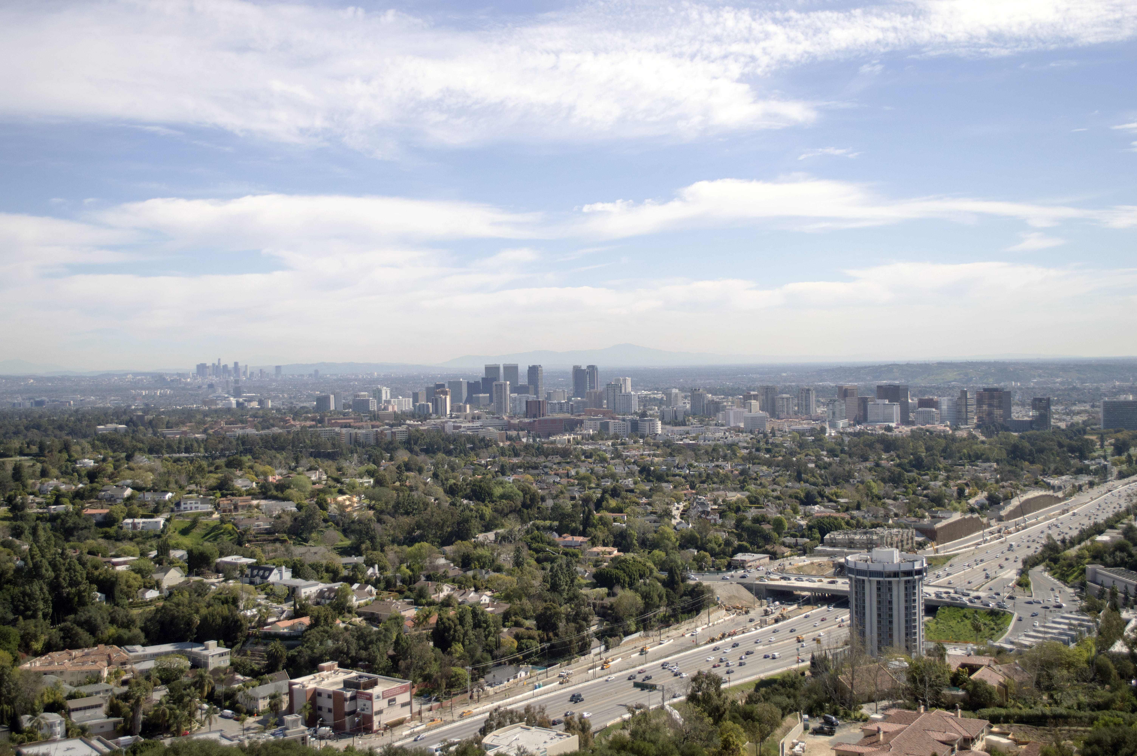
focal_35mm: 42
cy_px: 378
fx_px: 1325
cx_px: 568
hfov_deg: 46.4
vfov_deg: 31.8
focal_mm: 28
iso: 360
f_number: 4.5
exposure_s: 1/3200
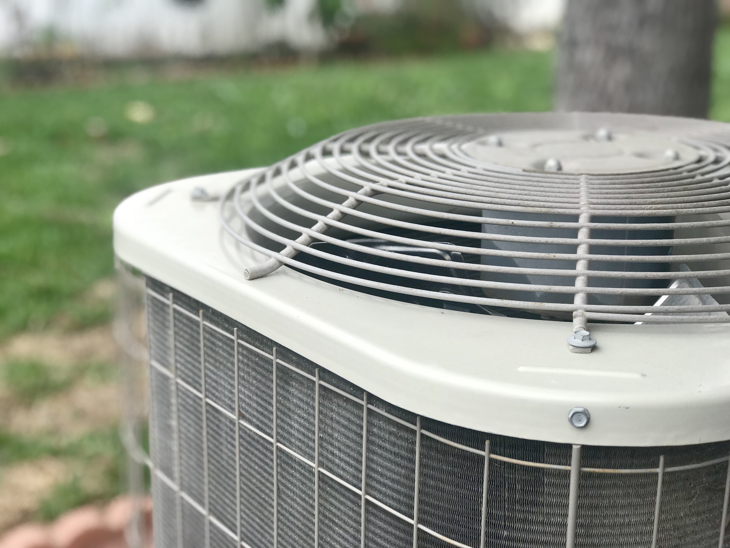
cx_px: 365
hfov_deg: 33.8
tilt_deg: -16.7
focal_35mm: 57
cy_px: 274
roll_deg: -0.9
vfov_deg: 25.7
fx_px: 1202
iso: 20
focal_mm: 6.6
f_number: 2.8
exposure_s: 1/178
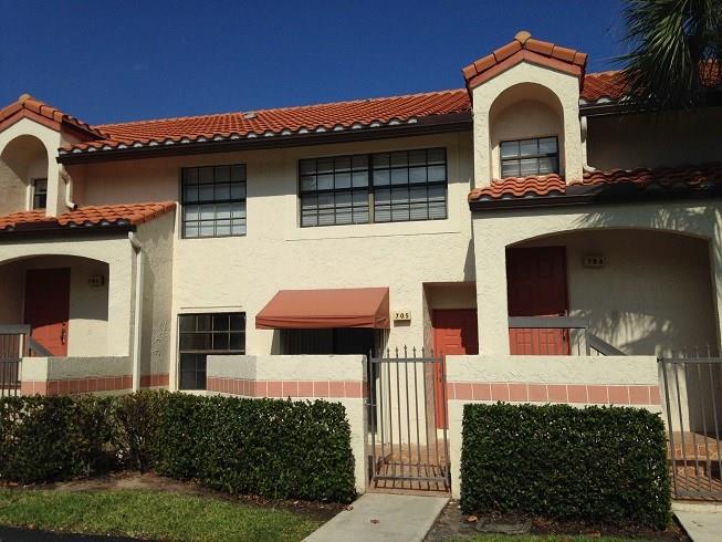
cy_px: 271
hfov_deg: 55.3
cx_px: 361
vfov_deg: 43.0
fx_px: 688
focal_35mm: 33
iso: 50
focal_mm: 4.12
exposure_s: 1/4926
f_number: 2.4
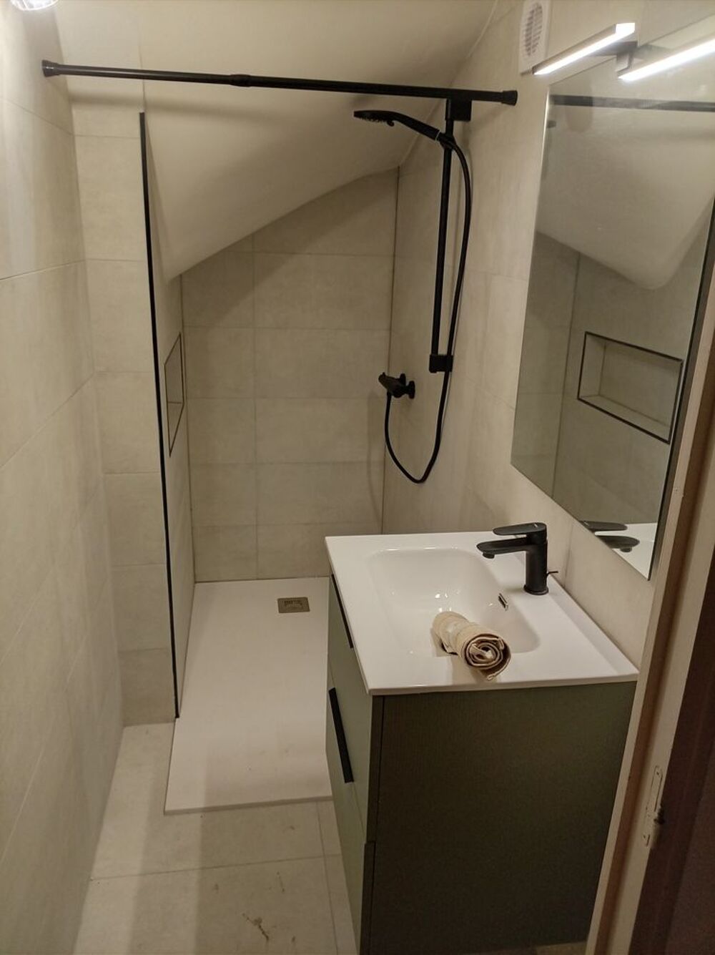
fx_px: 689
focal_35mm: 25
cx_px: 358
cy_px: 478
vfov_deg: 69.4
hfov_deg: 54.8
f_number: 1.8
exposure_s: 1/25
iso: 183
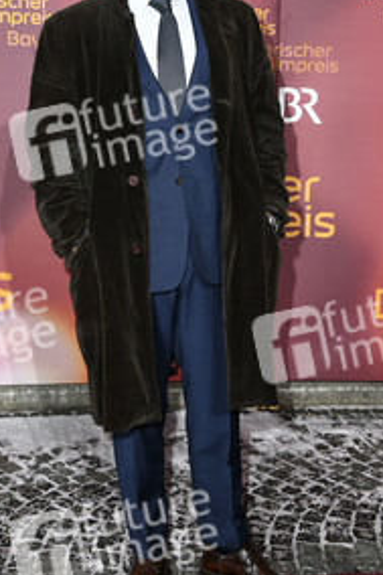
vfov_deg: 32.3
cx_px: 172
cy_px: 235
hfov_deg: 21.9
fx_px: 991
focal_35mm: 62
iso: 500
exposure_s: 1/160
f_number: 6.3
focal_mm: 44
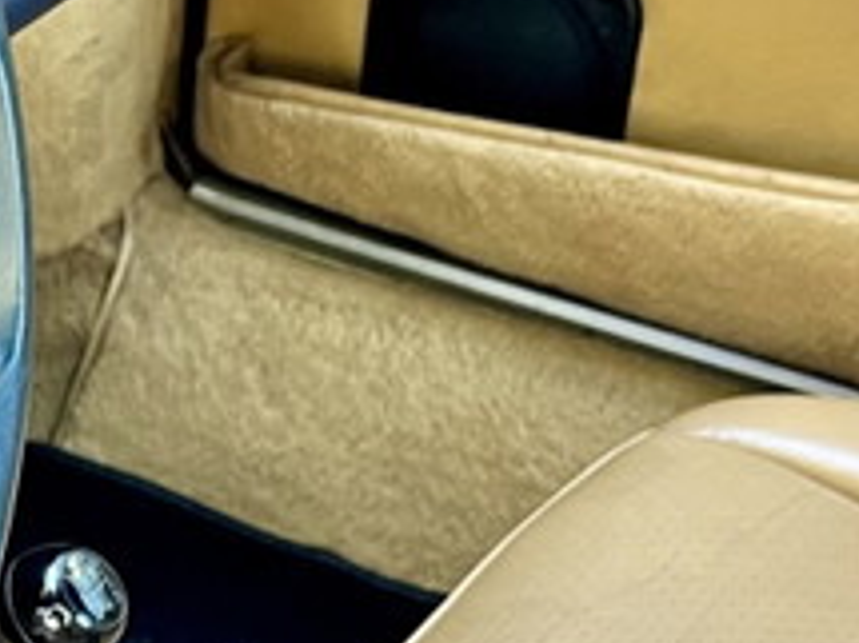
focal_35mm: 124
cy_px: 671
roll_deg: -0.5
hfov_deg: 14.5
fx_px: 3075
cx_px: -539
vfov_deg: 11.8
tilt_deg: -34.0
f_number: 1.5
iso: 125
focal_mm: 5.7
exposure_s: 1/96
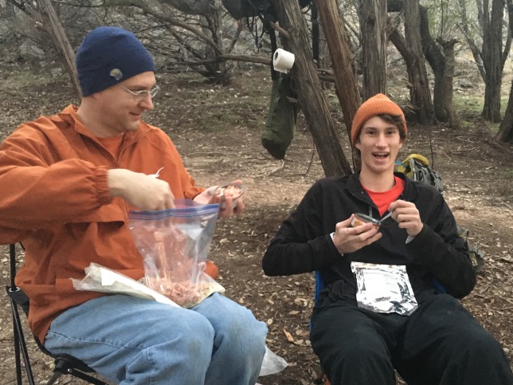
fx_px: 534
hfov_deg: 51.3
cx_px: 283
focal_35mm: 36
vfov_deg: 39.7
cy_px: 189
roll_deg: +1.9
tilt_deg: -9.9
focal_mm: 4.15
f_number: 2.2
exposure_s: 1/15
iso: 500
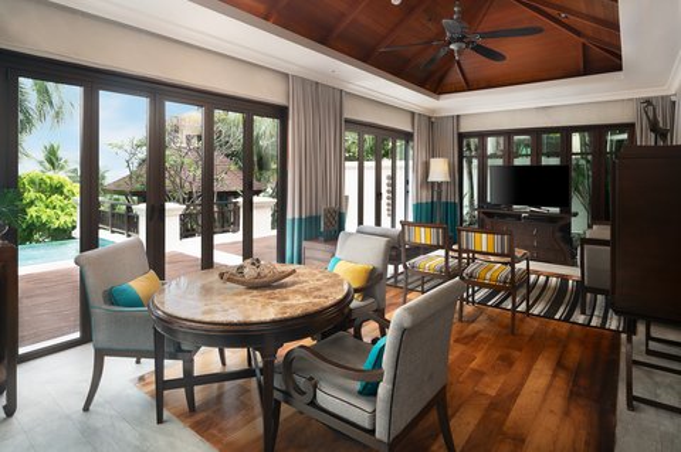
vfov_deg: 64.4
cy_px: 226
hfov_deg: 87.0
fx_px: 359
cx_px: 340
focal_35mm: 19
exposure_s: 1/20
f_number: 8
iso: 320
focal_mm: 19
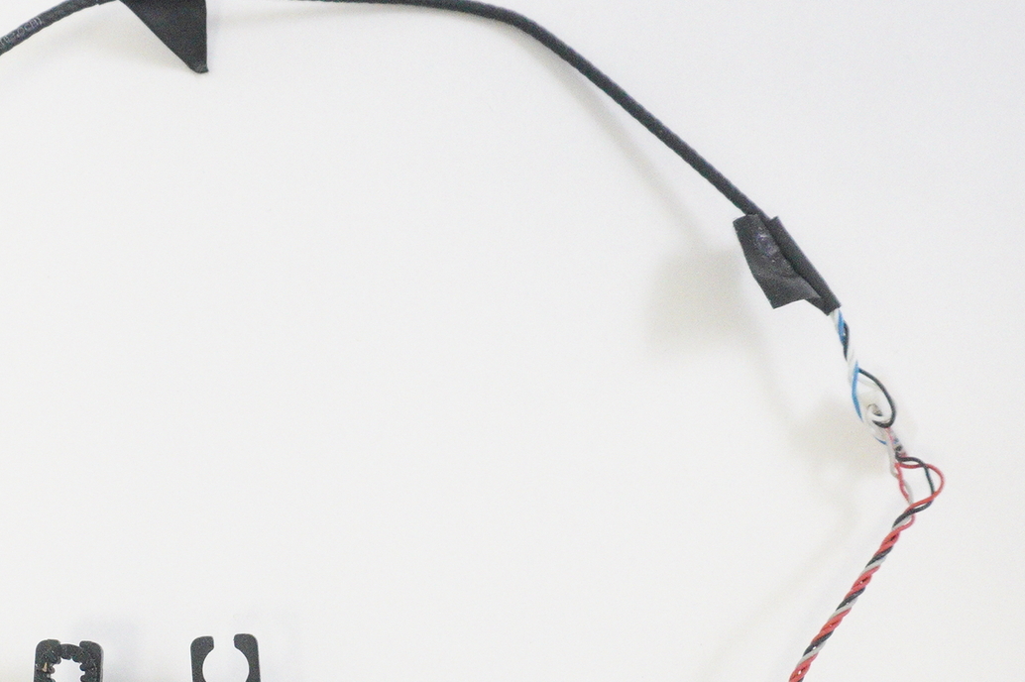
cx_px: 240
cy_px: 548
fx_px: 1650
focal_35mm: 58
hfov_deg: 33.7
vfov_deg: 23.0
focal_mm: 16
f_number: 5.6
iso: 5000
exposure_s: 1/200
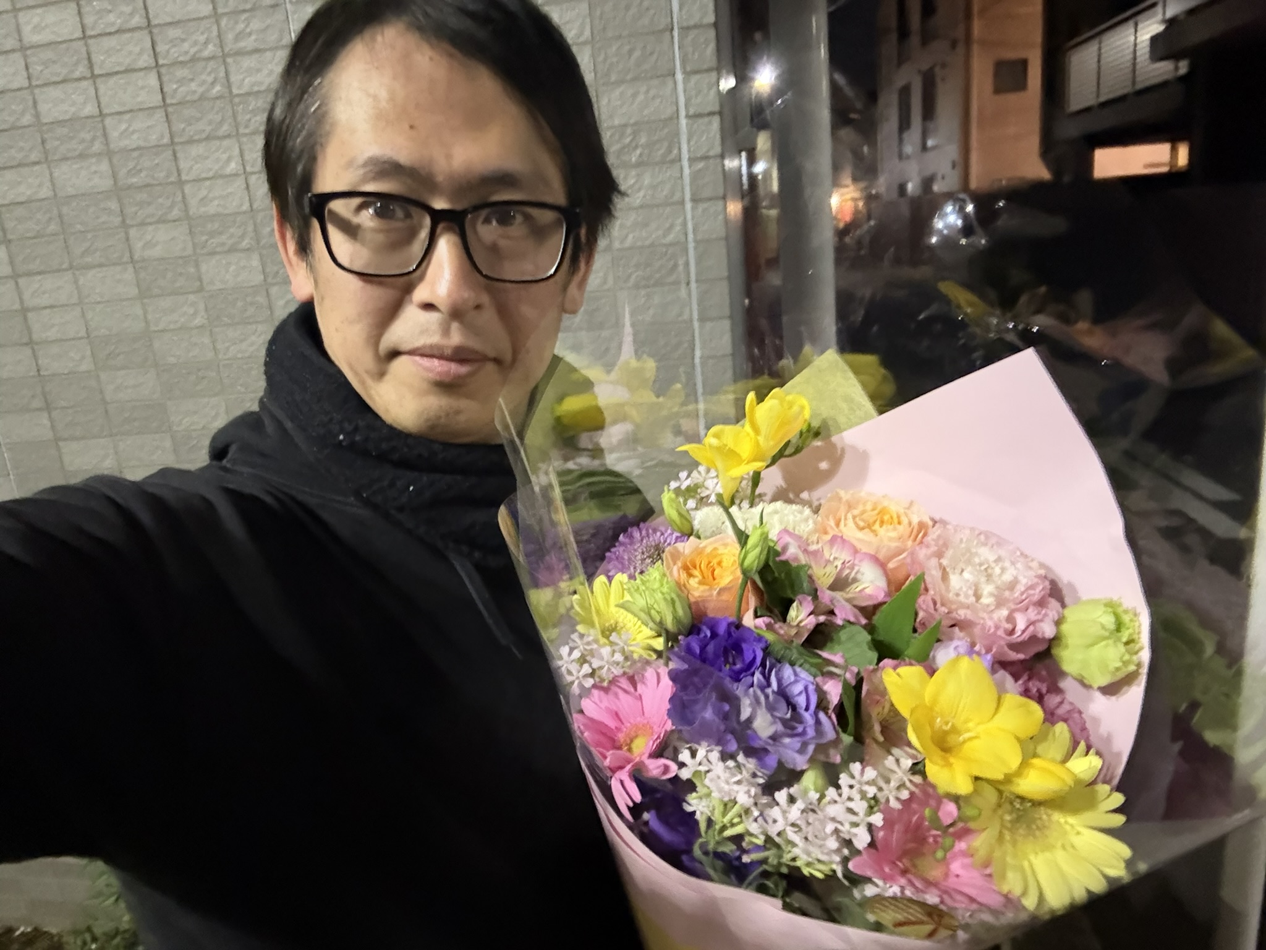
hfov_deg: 73.9
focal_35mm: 23
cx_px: 633
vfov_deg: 58.9
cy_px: 475
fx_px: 841
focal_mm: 2.69
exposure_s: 1/17
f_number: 1.9
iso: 800
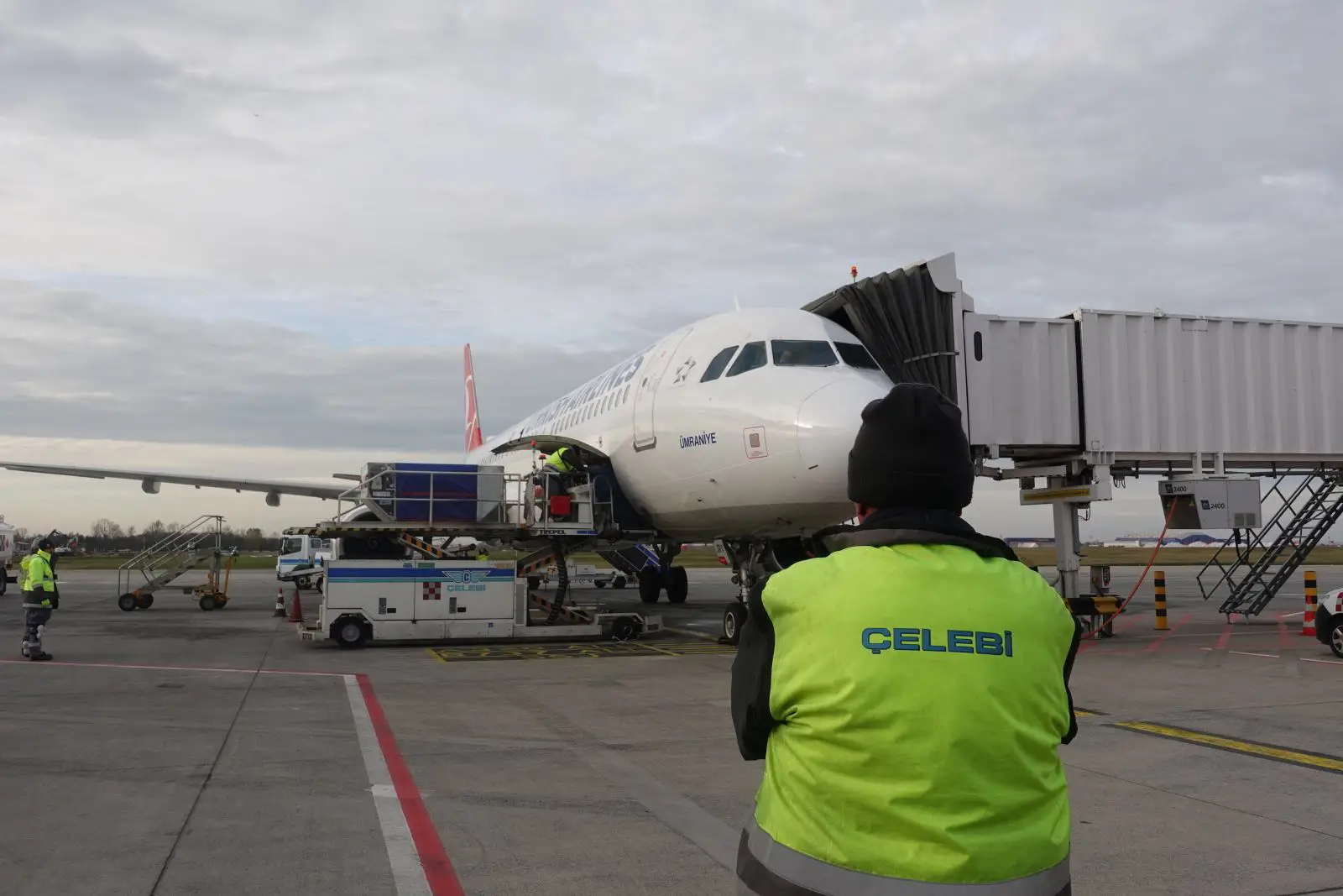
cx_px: 672
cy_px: 448
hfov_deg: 61.9
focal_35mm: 30
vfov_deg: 43.6
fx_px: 1119
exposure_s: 1/250
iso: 125
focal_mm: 11.6
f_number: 5.6
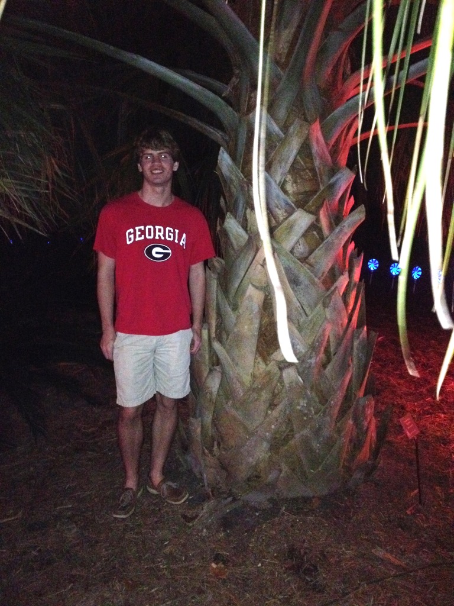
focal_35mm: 35
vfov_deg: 52.6
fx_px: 612
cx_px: 227
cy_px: 303
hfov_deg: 40.7
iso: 800
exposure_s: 1/16
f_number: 2.4
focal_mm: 4.28
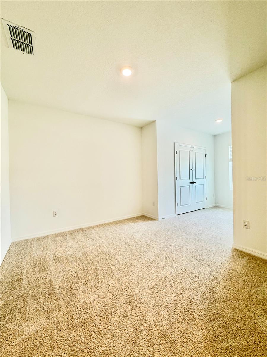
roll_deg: +1.4
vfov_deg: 102.1
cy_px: 178
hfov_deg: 85.7
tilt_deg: +0.0
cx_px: 134
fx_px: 144
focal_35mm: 14
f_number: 2.2
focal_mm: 2.22
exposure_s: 1/120
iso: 125
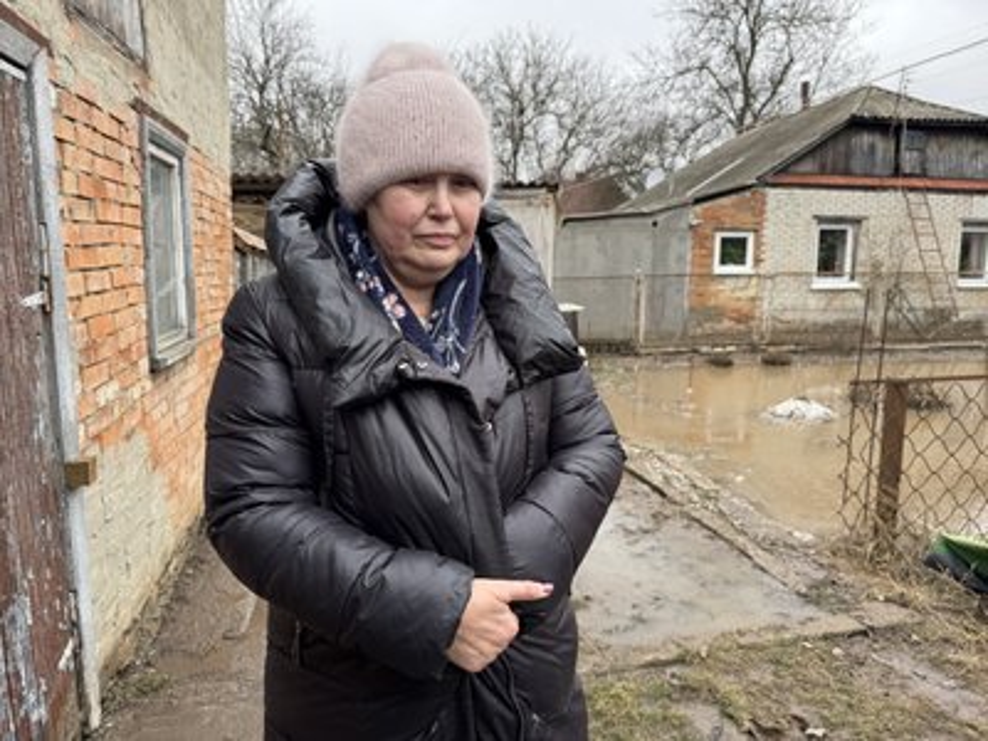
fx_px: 685
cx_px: 494
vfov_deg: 56.8
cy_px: 370
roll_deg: +0.2
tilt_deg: -8.7
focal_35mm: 24
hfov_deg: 71.6
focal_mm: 6.76
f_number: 1.78
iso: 80
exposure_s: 1/412
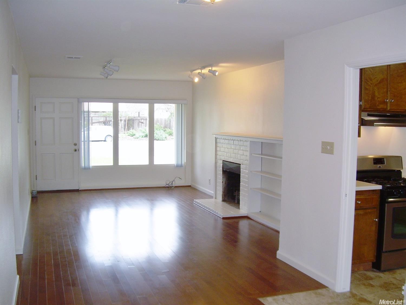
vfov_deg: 37.7
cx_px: 203
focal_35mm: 38
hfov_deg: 49.0
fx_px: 446
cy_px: 152
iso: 50
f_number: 2.8
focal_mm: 6.3
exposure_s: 1/65.4
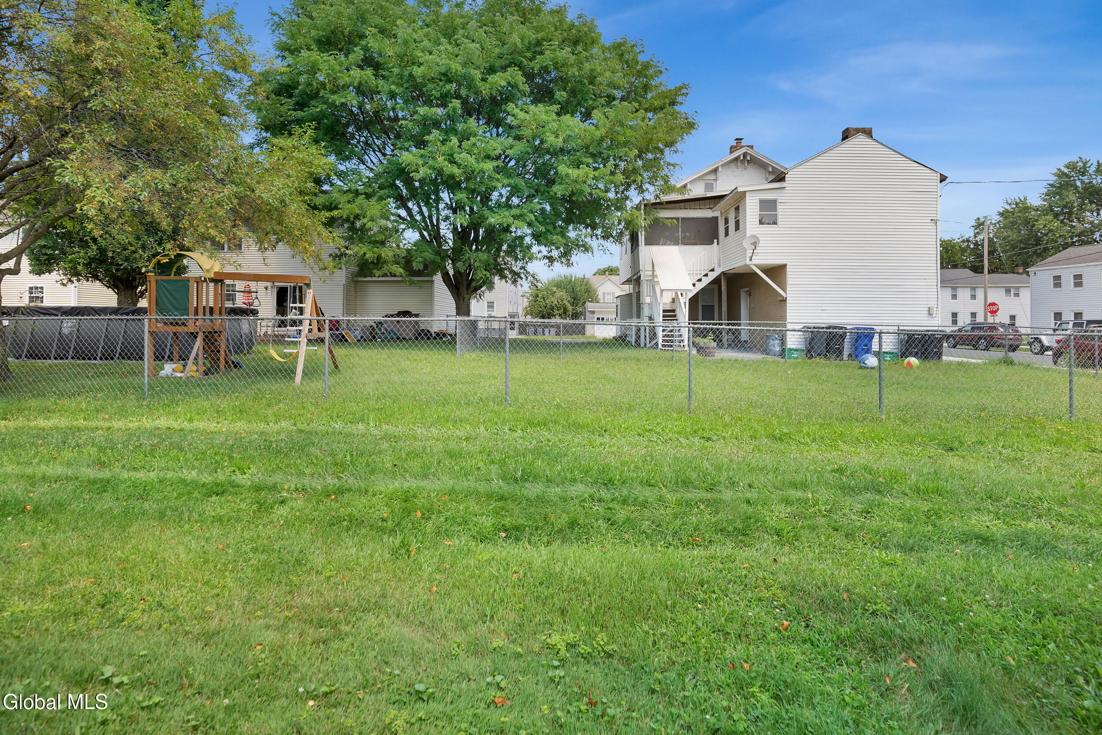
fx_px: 490
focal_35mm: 16
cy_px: 368
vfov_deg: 73.8
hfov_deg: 96.7
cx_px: 551
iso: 250
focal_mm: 16
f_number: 4
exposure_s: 1/1000
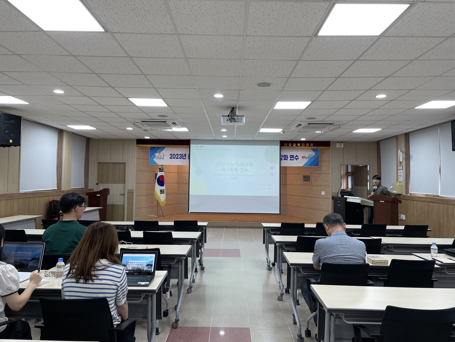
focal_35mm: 26
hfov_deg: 67.3
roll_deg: -0.6
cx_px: 228
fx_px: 342
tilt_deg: +1.9
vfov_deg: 53.1
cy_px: 171
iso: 80
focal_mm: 4.2
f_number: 1.6
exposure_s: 1/120
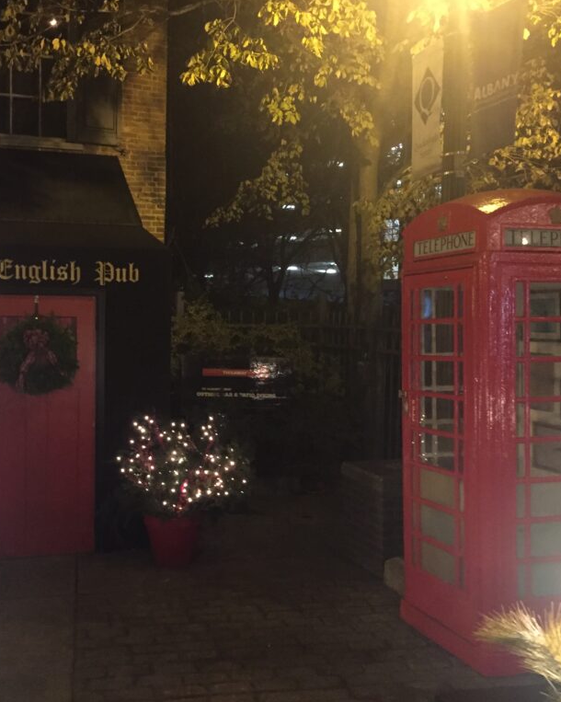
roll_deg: -1.0
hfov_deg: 38.9
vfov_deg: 47.9
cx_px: 207
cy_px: 350
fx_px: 789
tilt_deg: -2.6
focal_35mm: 38
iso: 320
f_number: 2.2
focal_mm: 4.15
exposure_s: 1/15
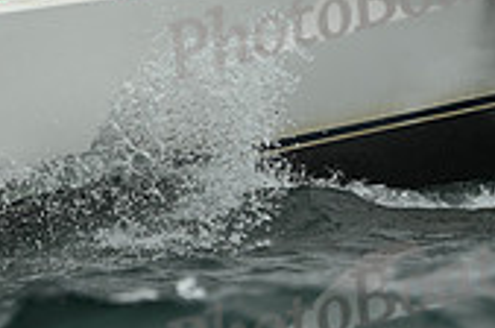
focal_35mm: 516
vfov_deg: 2.6
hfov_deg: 4.0
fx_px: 7082
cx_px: 18
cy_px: -107
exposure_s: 1/800
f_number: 8
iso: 400
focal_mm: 150
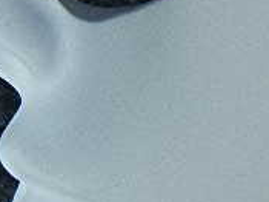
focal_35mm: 216
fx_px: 1677
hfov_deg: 9.0
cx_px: 383
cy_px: 137
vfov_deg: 6.9
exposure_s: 1/31.7
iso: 200
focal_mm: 10.6
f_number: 4
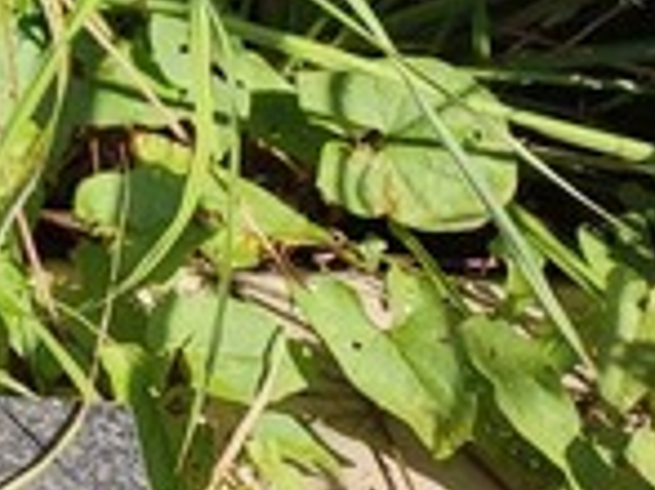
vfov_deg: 9.5
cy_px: -735
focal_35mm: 136
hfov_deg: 11.1
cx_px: -1114
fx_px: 2571
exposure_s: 1/570
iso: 50
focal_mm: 6.04
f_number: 1.9
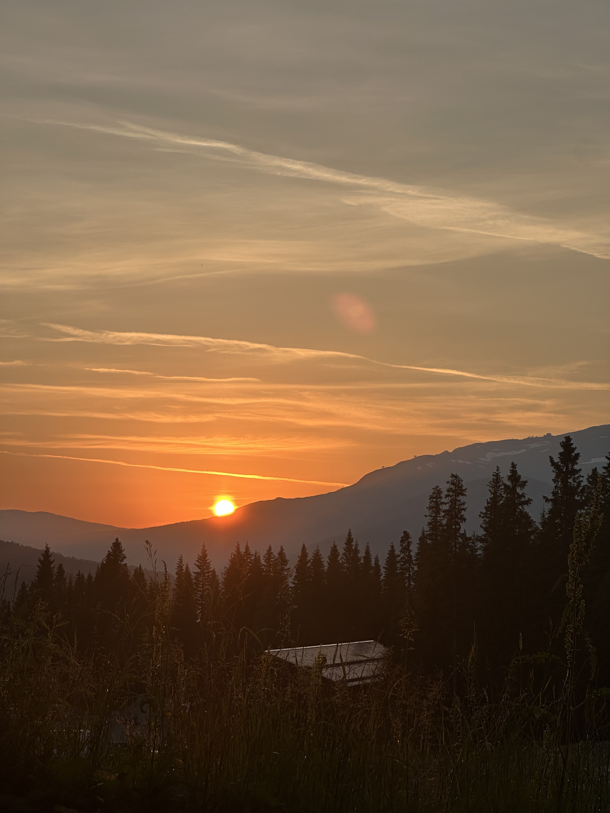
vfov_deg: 25.3
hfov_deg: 19.1
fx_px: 1809
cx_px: 305
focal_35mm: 77
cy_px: 406
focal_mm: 9
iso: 32
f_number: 2.8
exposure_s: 1/737
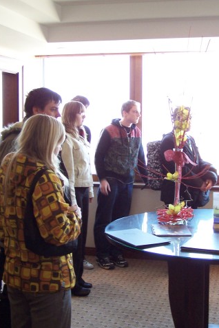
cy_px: 164
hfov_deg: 25.4
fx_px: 484
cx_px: 138
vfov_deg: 37.5
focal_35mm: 53
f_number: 2.8
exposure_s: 1/15
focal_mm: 6.3
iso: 140
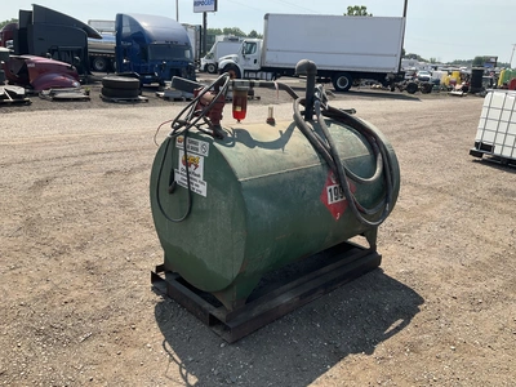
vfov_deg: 48.2
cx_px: 258
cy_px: 194
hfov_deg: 61.7
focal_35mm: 29
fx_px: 432
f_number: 1.8
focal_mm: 3
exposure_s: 1/1035
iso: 25
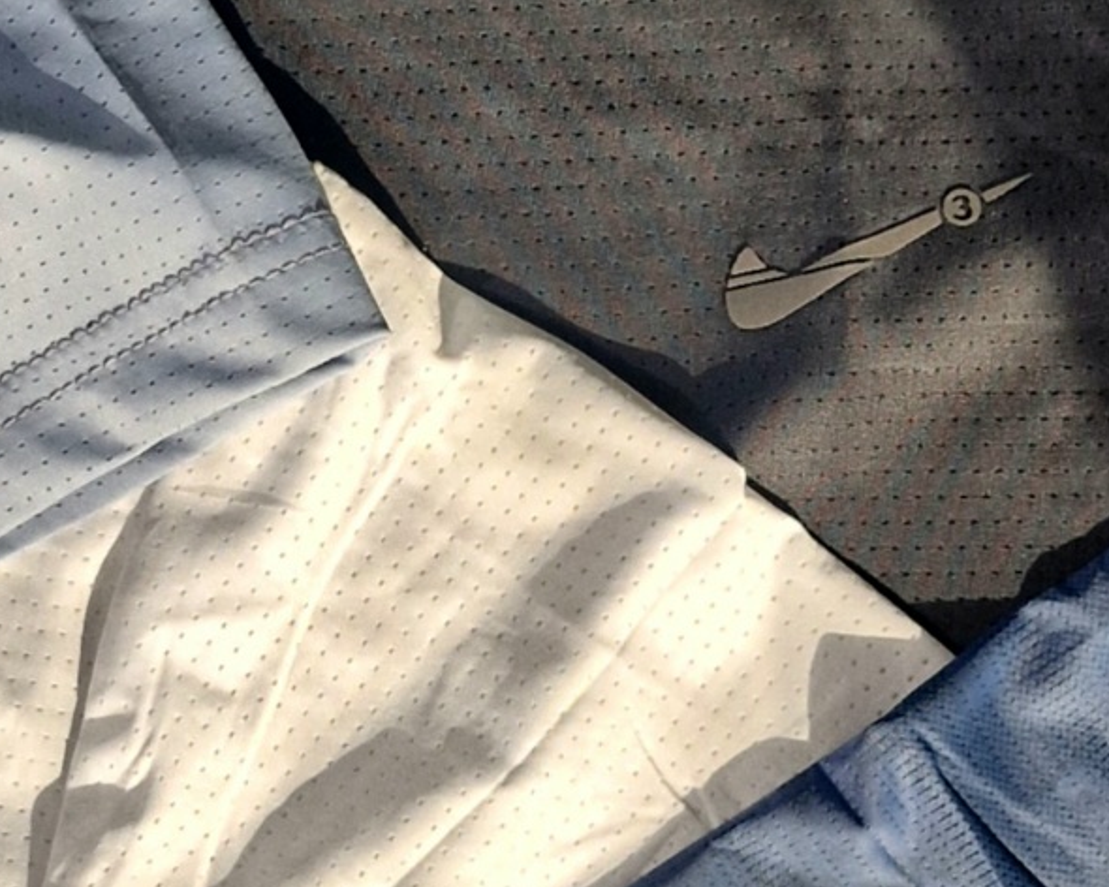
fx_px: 3381
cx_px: -8
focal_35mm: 103
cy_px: 827
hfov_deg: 18.1
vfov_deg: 14.8
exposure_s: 1/323
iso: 50
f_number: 1.8
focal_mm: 5.54
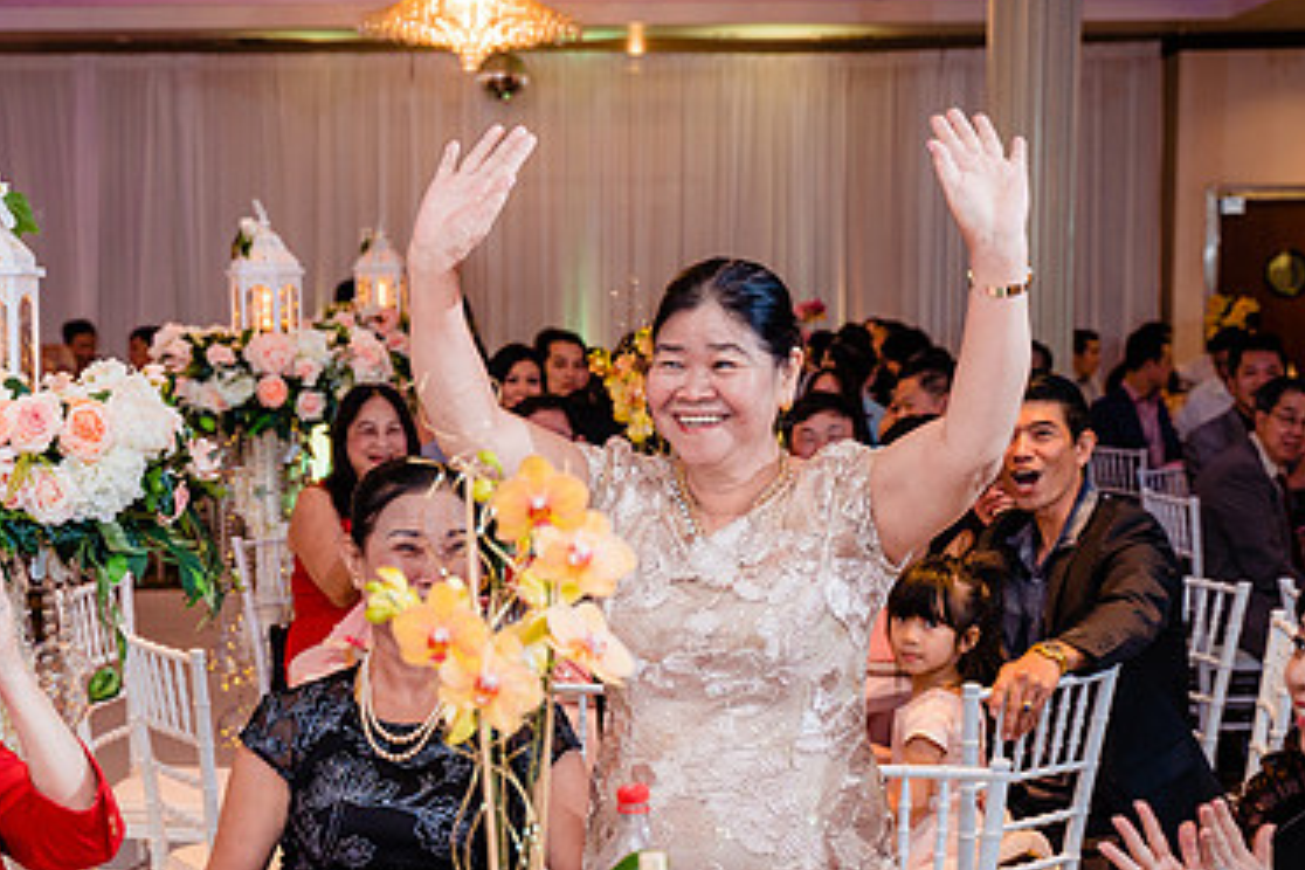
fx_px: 2429
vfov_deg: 20.3
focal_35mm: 67
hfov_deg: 30.0
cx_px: 533
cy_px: 542
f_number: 3.5
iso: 800
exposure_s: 1/160
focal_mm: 43
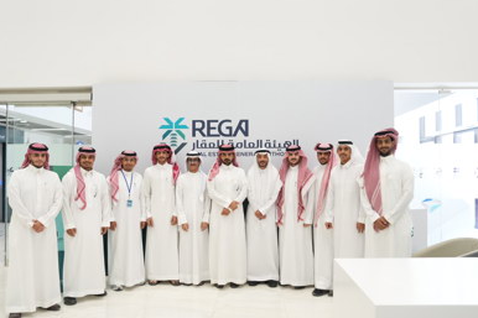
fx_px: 372
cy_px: 167
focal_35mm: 28
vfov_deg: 46.3
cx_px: 237
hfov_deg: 65.5
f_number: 3.5
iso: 640
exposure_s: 1/120
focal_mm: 24
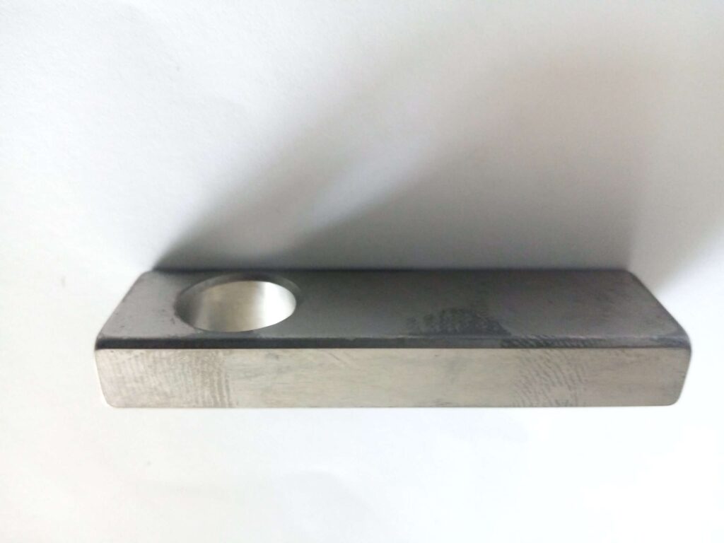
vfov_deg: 53.1
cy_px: 272
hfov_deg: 67.3
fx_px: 544
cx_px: 362
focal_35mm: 26
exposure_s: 1/33.3
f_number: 1.8
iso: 350
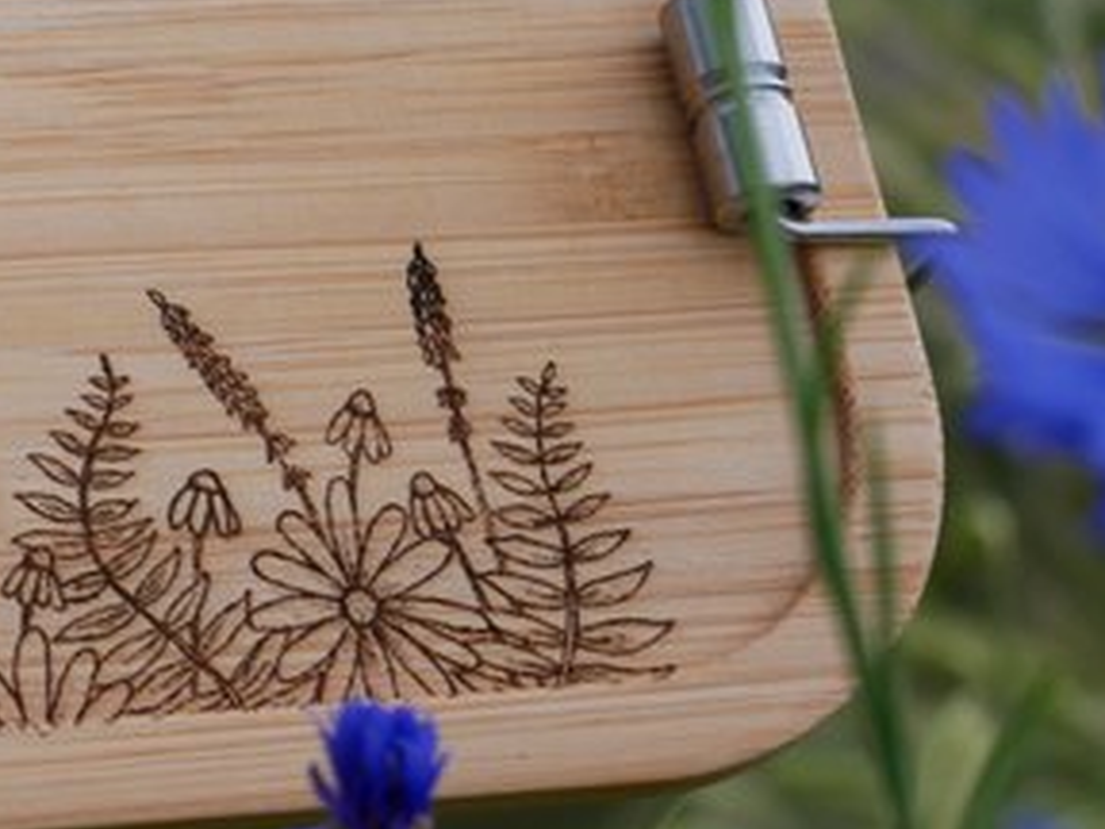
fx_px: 4437
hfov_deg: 13.7
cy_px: 148
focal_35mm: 139
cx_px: -295
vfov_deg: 10.6
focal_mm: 25
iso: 250
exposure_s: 1/60
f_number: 5.2
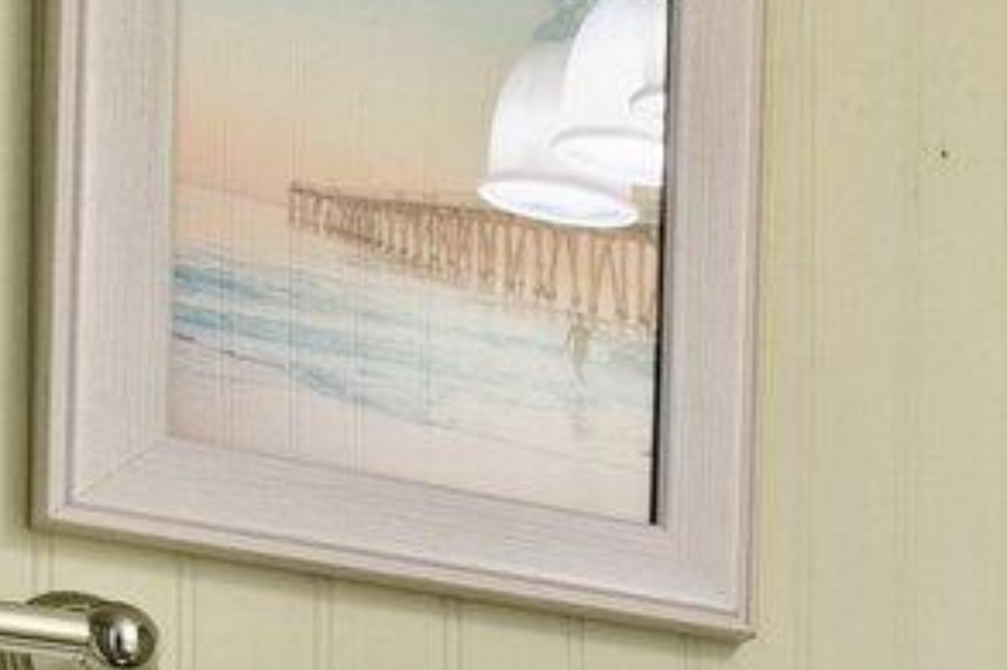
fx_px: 2935
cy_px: 1228
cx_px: 2072
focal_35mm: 105
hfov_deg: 15.3
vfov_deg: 11.9
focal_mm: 10
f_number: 8
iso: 400
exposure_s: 1.3
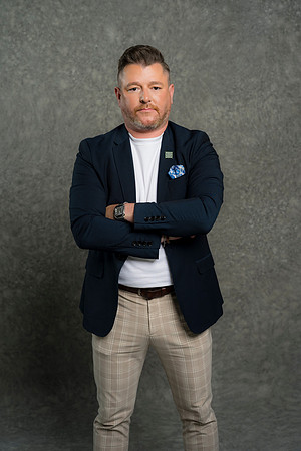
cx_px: 150
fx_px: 690
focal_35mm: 55
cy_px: 226
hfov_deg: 24.6
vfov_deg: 36.2
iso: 125
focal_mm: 55
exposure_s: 1/160
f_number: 4
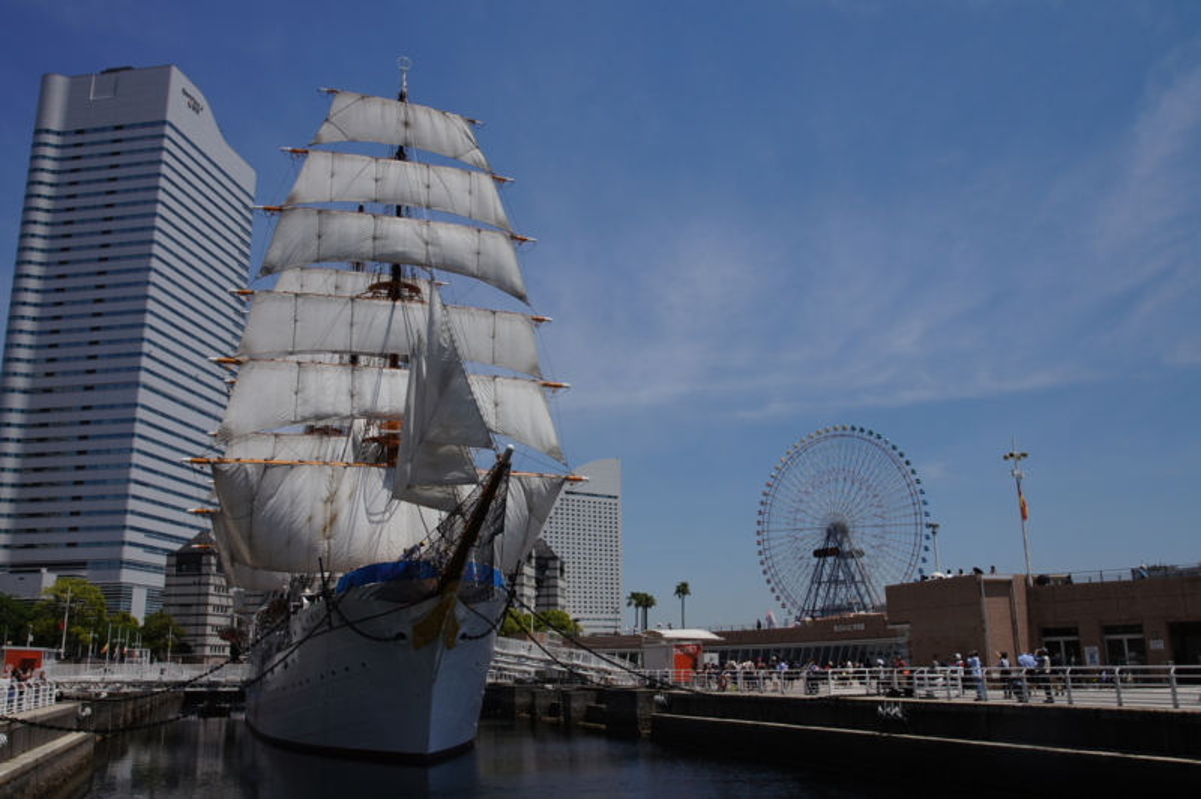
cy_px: 400
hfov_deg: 62.0
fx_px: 1000
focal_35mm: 30
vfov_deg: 43.5
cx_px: 600
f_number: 11
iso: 100
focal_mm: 20
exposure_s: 1/250
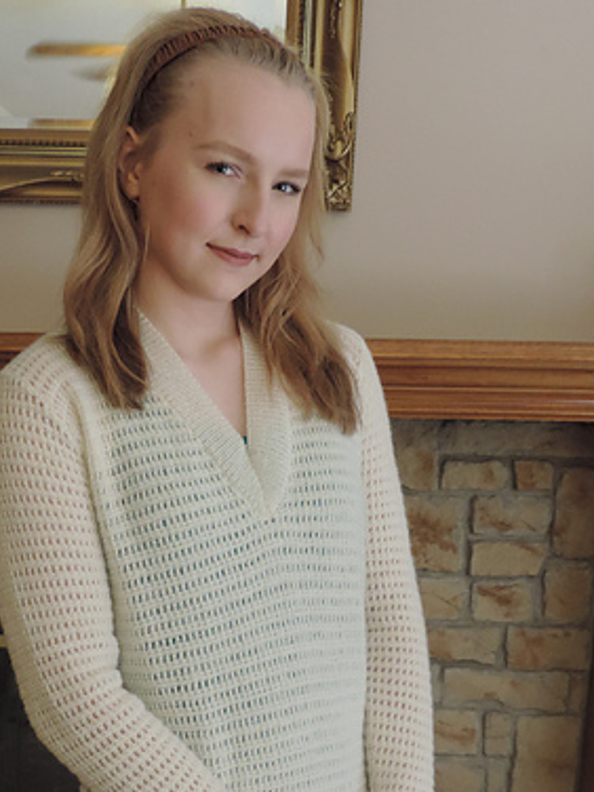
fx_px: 1167
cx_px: 169
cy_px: 600
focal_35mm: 51
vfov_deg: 36.6
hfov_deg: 28.3
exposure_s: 1/30
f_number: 3.1
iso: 400
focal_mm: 5.3
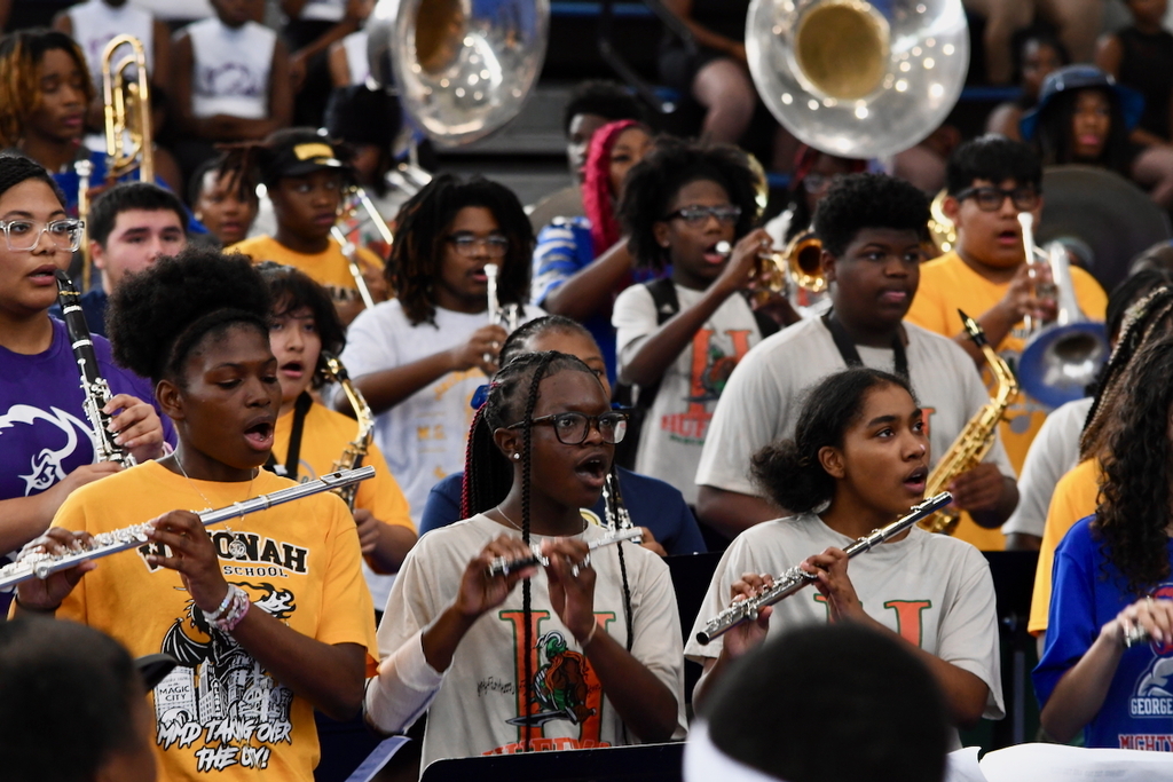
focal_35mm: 255
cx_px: 586
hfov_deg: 8.1
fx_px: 8309
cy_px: 391
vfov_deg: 5.4
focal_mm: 170
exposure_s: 1/200
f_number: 6.3
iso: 2000
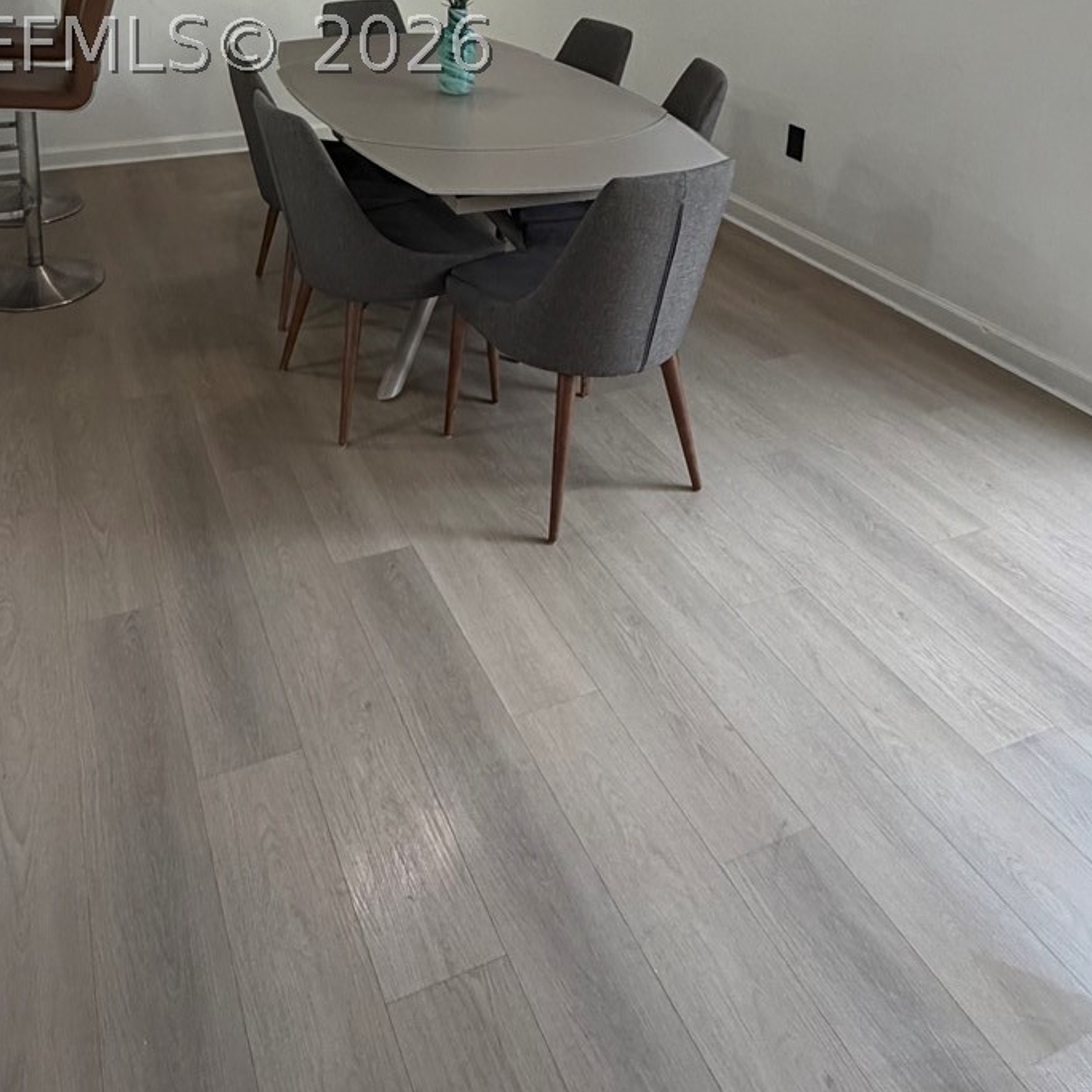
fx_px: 1035
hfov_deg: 54.9
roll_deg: +0.8
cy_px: 45
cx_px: 398
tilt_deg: -10.9
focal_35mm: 29
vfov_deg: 47.8
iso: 320
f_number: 2.2
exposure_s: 1/120
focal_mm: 2.22
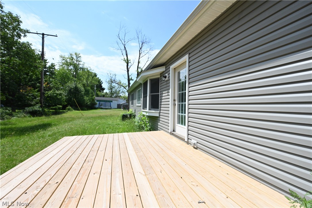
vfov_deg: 81.2
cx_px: 156
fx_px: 121
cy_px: 104
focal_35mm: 14
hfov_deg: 104.3
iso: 1600
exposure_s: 1/3200
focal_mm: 14
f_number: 9
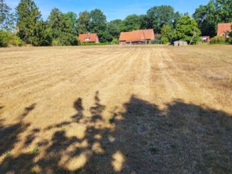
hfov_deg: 65.3
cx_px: 115
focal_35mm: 27
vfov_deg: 51.3
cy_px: 84
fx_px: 181
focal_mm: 5.4
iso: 40
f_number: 1.8
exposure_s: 1/1623
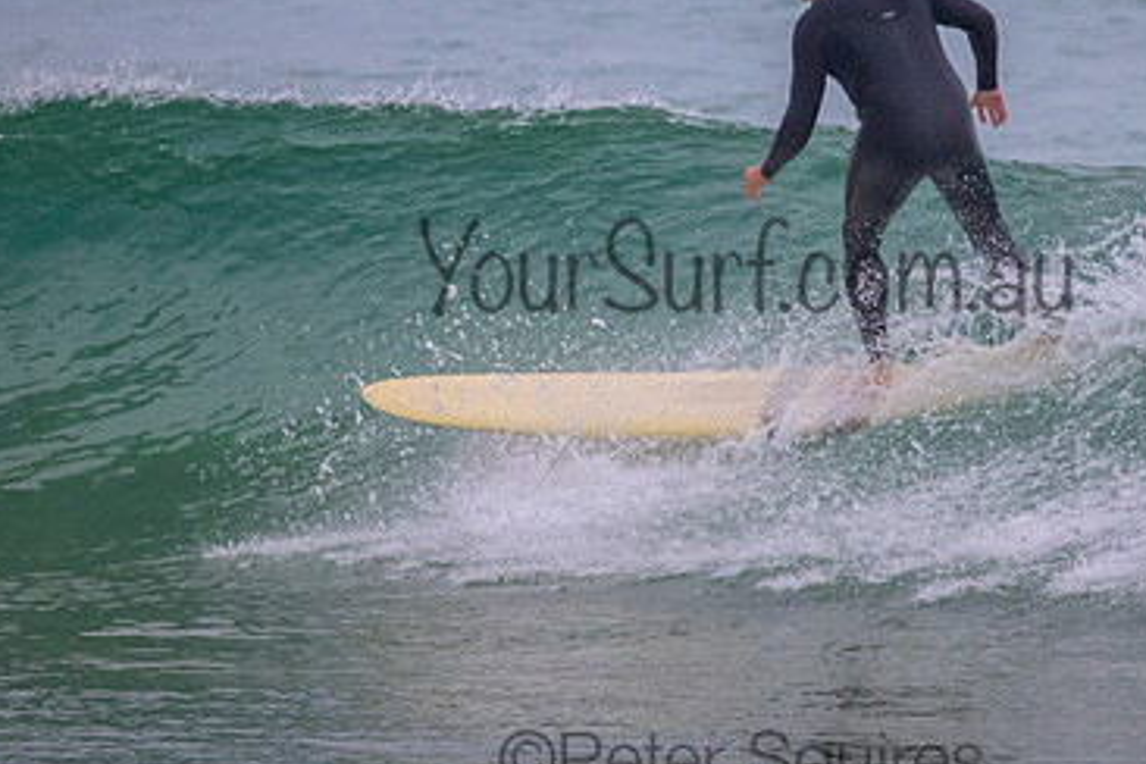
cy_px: 240
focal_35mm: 1268
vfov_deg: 1.1
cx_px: 742
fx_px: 40362
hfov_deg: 1.6
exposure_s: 1/800
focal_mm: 800
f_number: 11
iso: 5000
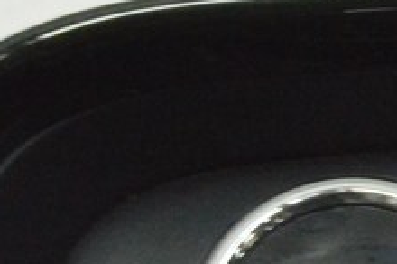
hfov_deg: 7.4
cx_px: 863
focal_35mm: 265
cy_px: 373
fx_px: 2918
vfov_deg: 5.1
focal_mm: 38
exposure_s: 1/20
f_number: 20
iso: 6400
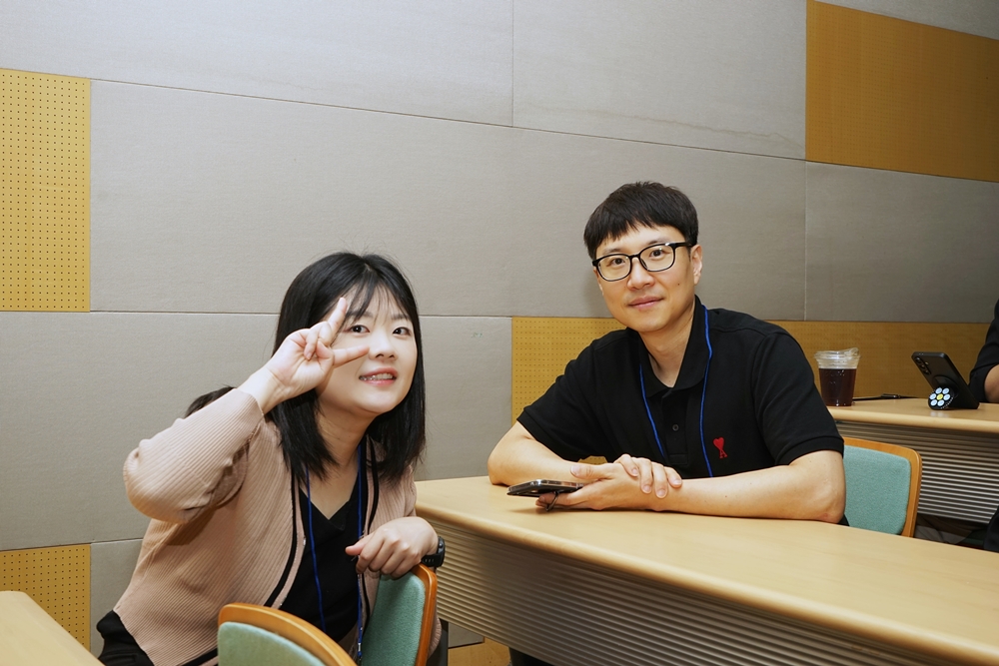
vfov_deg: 31.9
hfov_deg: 46.4
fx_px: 1166
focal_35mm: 42
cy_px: 333
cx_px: 500
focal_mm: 42
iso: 400
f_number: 8
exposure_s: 1/100
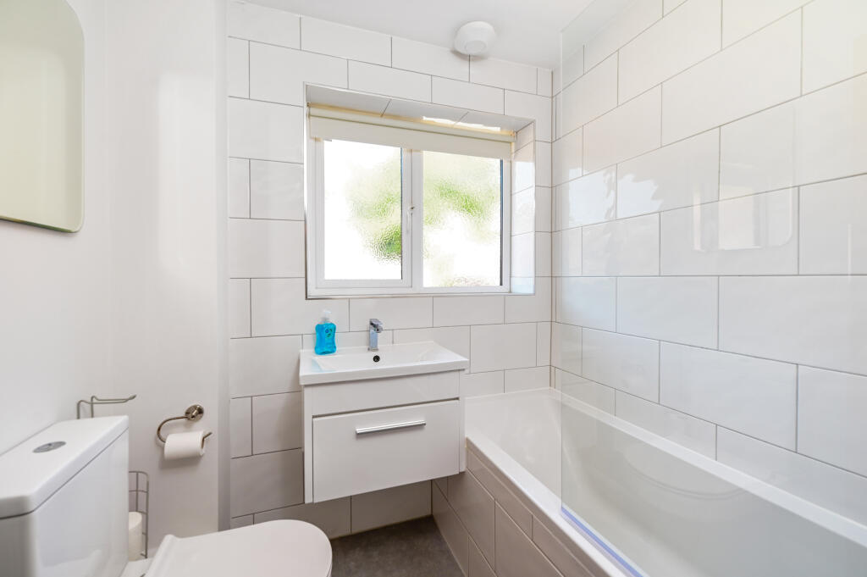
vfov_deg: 81.1
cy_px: 288
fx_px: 337
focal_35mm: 14
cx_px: 434
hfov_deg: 104.3
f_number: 5.6
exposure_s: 1/60
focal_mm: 14
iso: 400
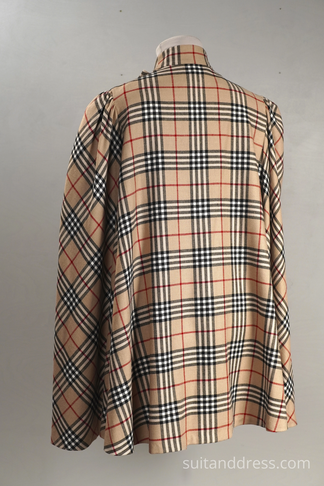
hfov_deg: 28.1
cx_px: 162
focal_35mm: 48
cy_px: 243
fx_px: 648
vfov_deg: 41.1
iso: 400
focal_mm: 32
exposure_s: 1/100
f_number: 5
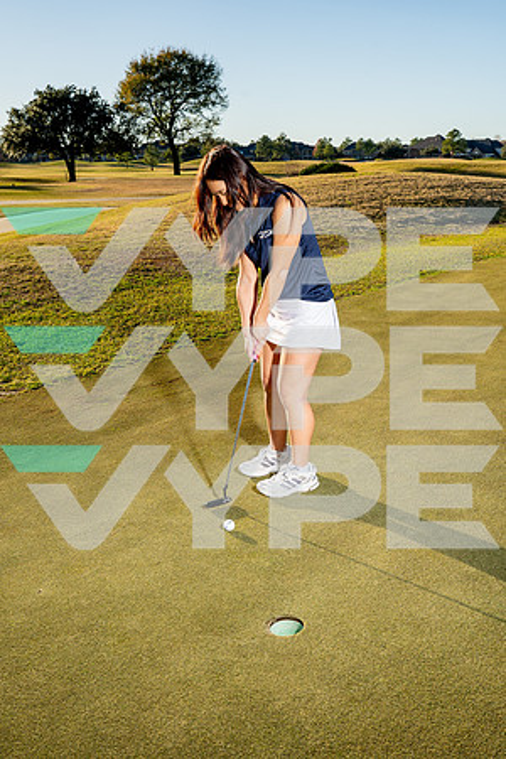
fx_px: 780
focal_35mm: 37
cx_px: 253
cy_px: 380
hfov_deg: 35.9
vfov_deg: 51.9
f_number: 8
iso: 100
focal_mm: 37
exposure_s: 1/250
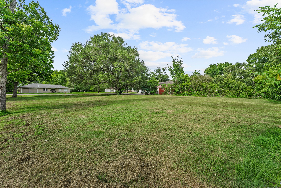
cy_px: 94
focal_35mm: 14
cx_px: 140
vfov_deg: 81.2
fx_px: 109
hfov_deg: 104.3
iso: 100
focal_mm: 14
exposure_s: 1/25
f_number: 8
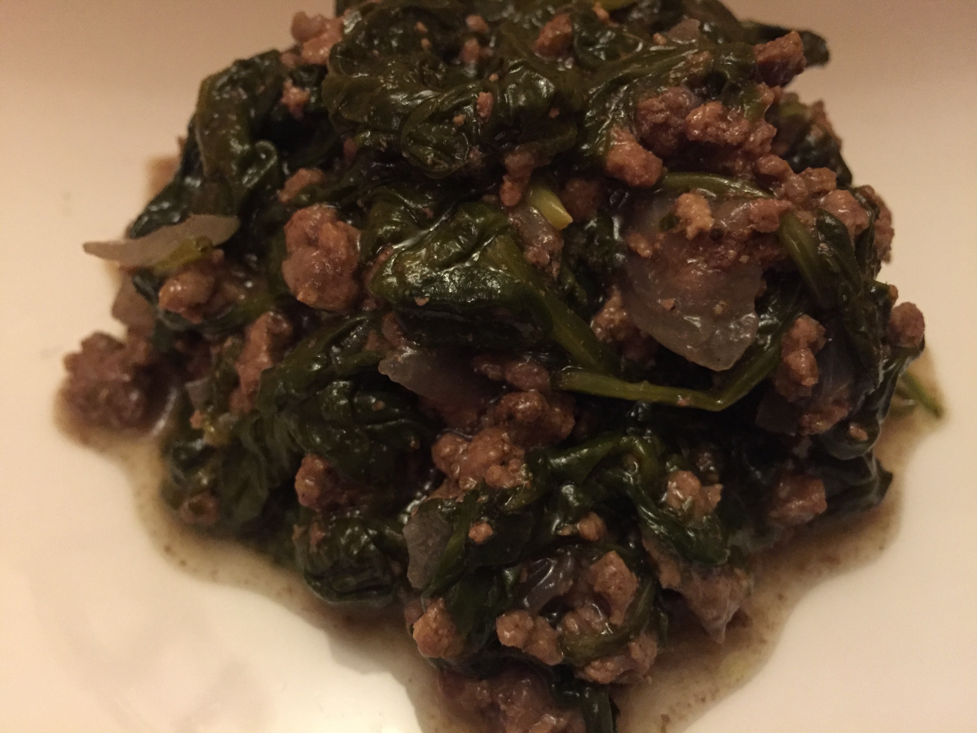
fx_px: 818
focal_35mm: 29
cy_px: 366
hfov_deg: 61.7
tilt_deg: -51.7
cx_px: 488
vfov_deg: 48.2
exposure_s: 1/15
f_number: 2.2
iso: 400
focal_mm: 4.15
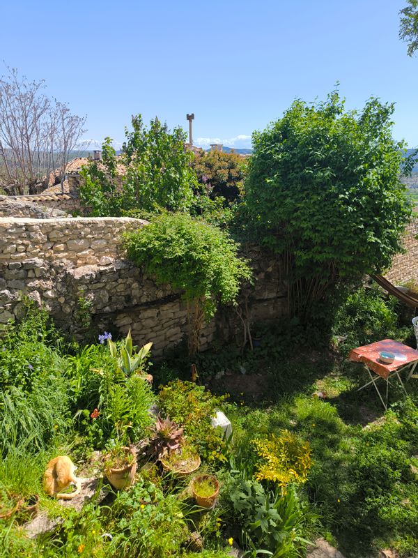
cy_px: 279
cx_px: 209
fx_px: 386
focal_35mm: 24
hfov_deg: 56.8
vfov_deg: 71.6
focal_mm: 6.92
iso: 50
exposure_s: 1/1224
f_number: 1.9
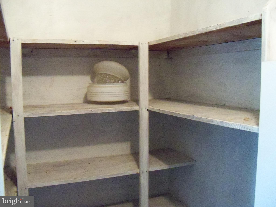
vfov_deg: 40.7
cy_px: 104
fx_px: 279
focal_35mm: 35
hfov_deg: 52.6
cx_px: 138
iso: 1600
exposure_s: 1/60
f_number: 3.5
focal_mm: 6.2
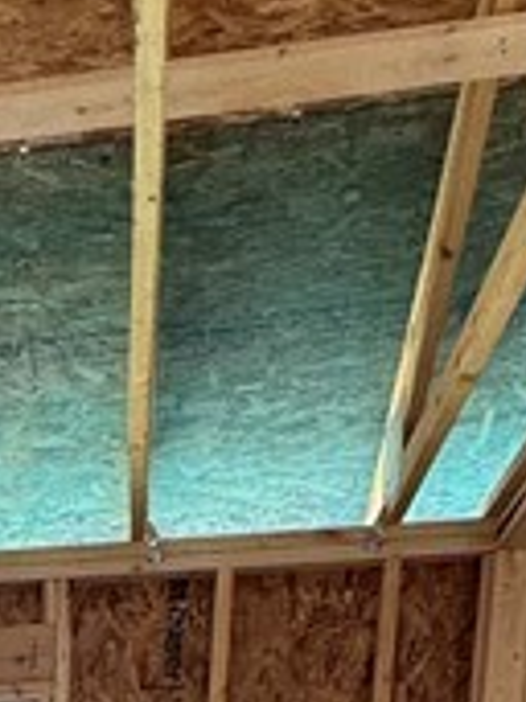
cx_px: -345
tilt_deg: -11.8
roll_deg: -0.1
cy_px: 1363
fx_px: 1704
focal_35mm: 84
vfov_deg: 17.5
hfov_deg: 15.6
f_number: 2.2
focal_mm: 2.22
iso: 125
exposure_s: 1/99
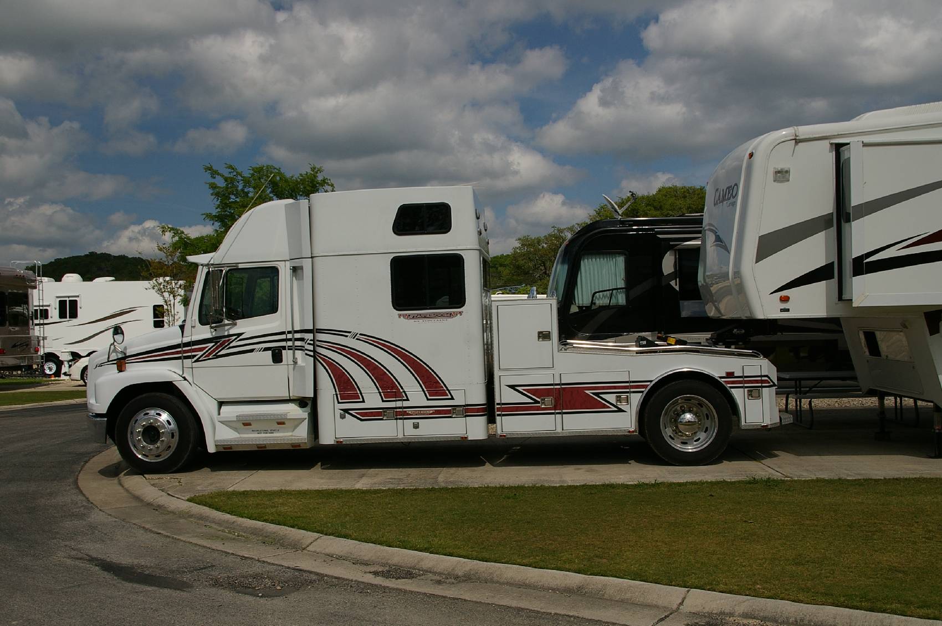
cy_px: 313
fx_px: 1568
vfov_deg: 22.6
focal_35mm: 60
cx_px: 471
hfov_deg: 33.4
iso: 200
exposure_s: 1/500
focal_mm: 40
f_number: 8
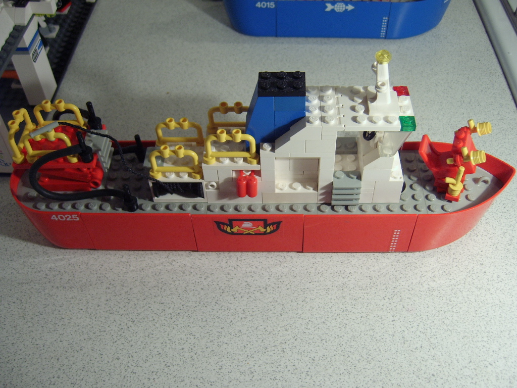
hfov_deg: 58.4
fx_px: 463
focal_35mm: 31
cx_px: 258
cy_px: 194
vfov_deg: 45.4
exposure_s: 1/16
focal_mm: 8.13
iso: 100
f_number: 2.7
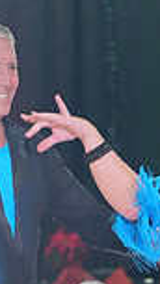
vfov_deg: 4.8
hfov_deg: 2.7
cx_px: 40
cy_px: 355
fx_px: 3396
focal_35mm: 450
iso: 2500
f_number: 4
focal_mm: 113
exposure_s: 1/400
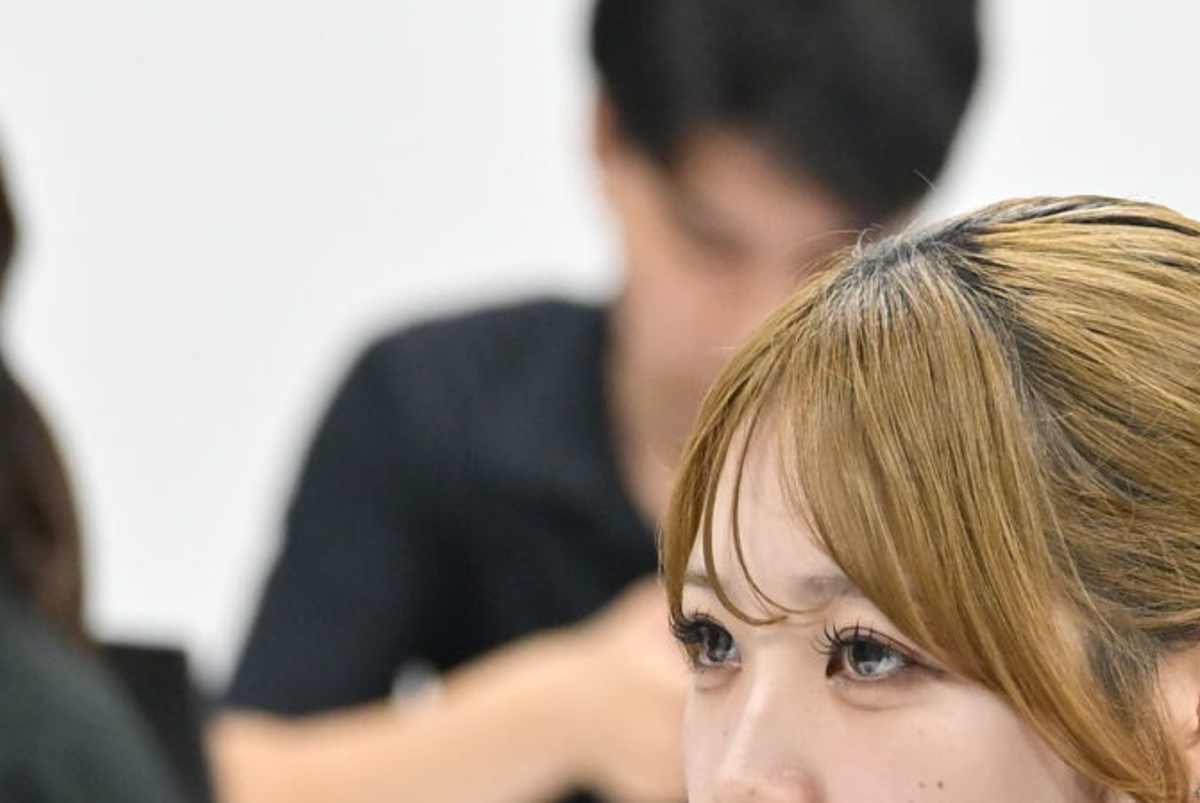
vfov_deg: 2.8
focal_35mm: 488
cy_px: 832
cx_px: 807
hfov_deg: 4.2
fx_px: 16284
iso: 3200
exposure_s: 1/400
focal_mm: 128
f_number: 3.5
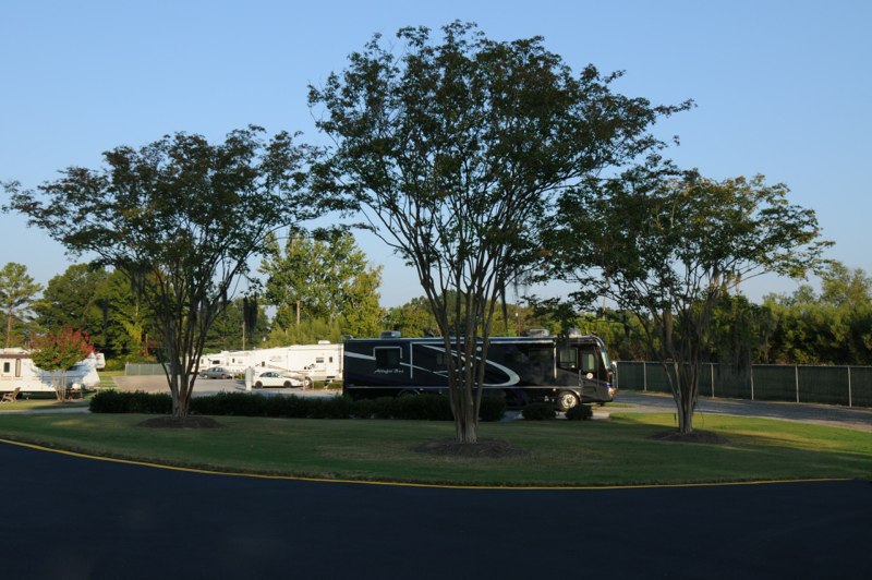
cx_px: 436
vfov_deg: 36.8
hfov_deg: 53.2
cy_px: 290
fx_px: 871
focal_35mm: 36
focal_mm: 24
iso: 250
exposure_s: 1/320
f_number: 9
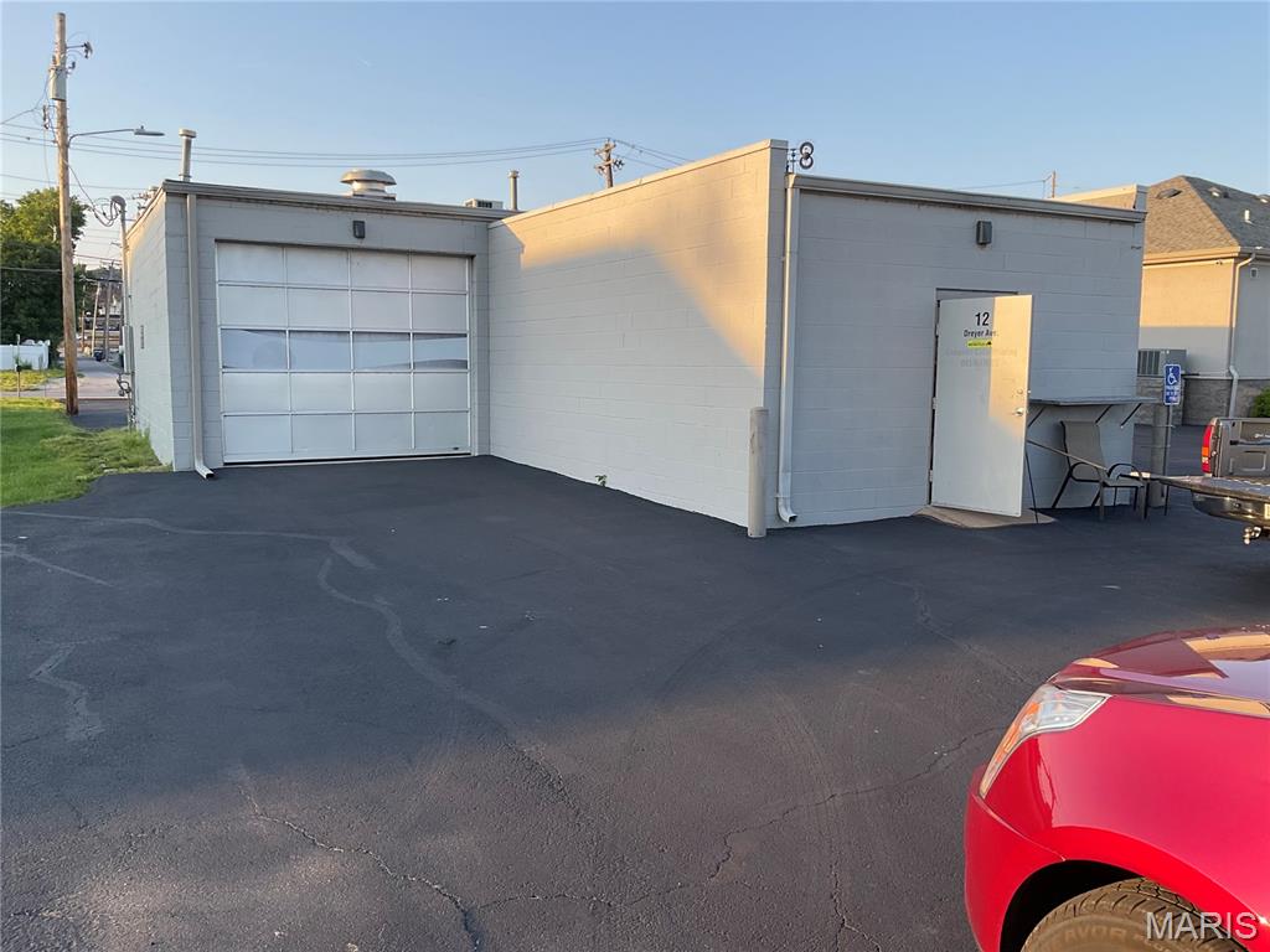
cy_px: 476
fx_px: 1064
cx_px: 635
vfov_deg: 48.2
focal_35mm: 29
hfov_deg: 61.7
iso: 16
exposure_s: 1/391
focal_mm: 3
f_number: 1.8
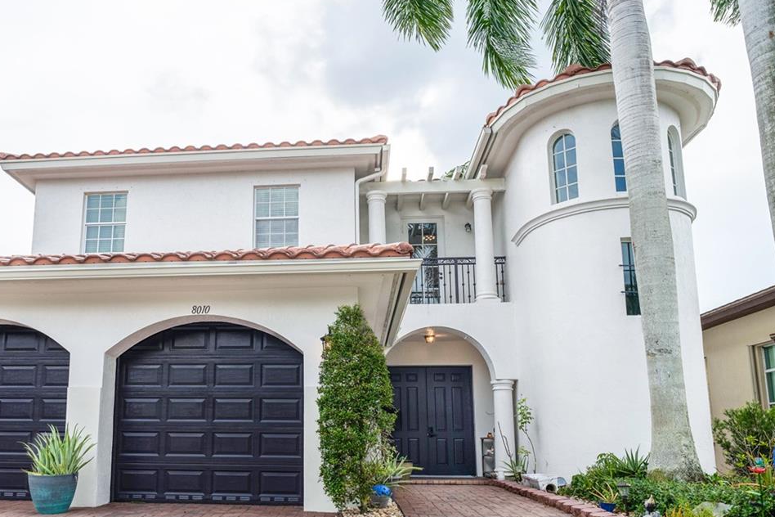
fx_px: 581
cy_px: 258
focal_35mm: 27
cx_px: 294
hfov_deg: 66.4
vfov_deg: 47.9
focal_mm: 16
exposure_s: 1/1600
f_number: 5.6
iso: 125
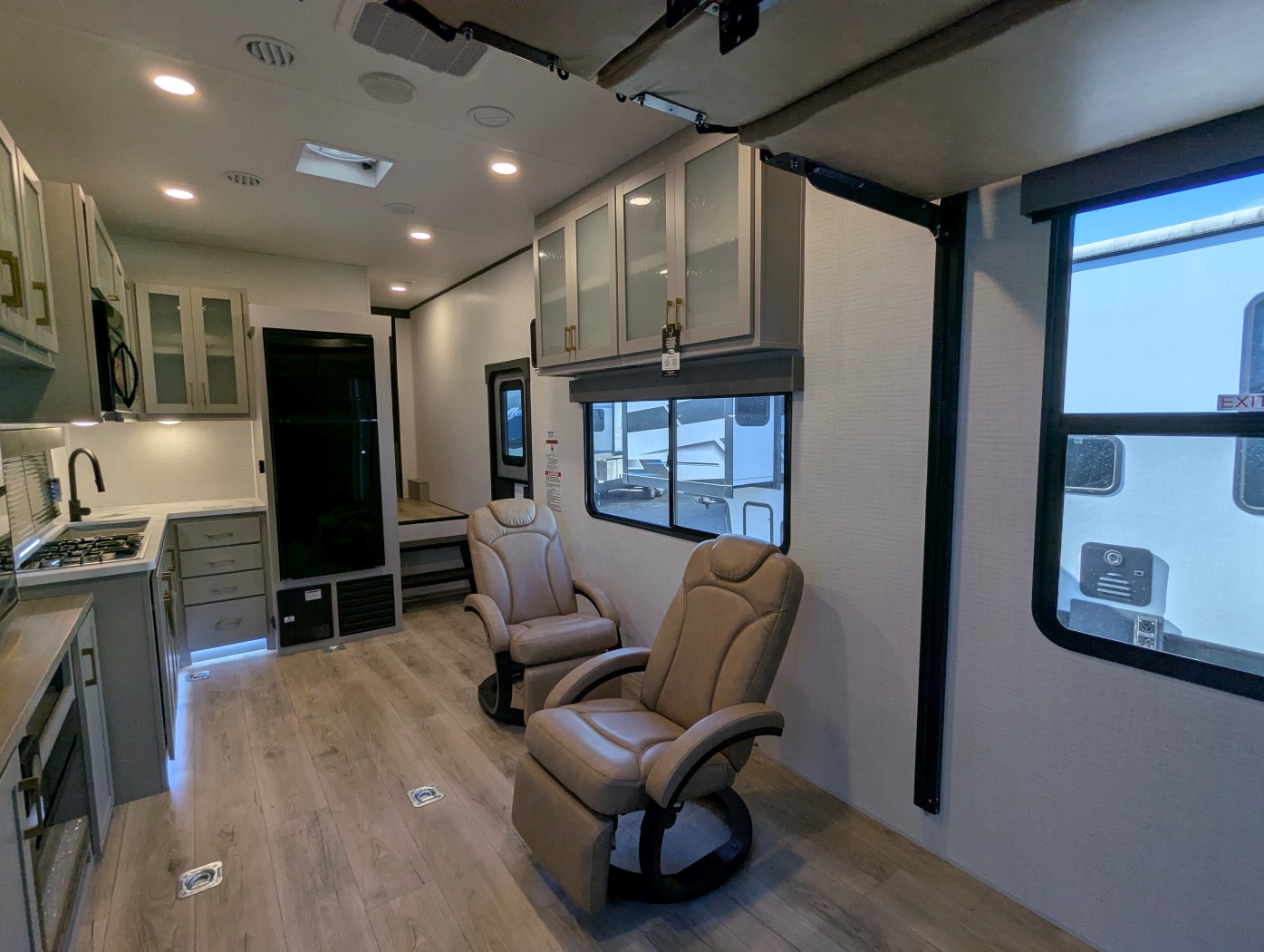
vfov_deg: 78.2
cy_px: 476
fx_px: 585
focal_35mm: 16
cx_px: 632
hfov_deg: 94.4
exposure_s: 1/165
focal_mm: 2.35
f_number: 2.2
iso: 49
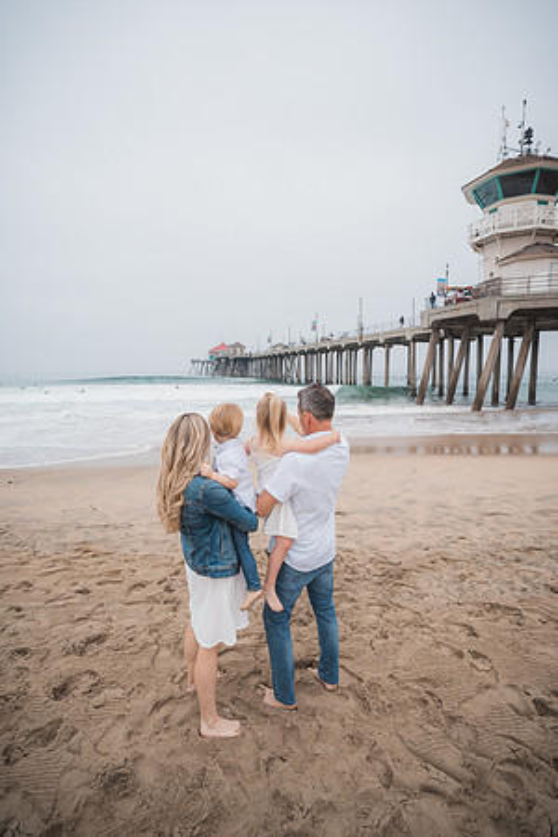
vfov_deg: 90.0
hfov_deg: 67.4
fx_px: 418
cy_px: 418
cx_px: 279
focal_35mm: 18
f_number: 2.8
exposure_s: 1/800
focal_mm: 18
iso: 160
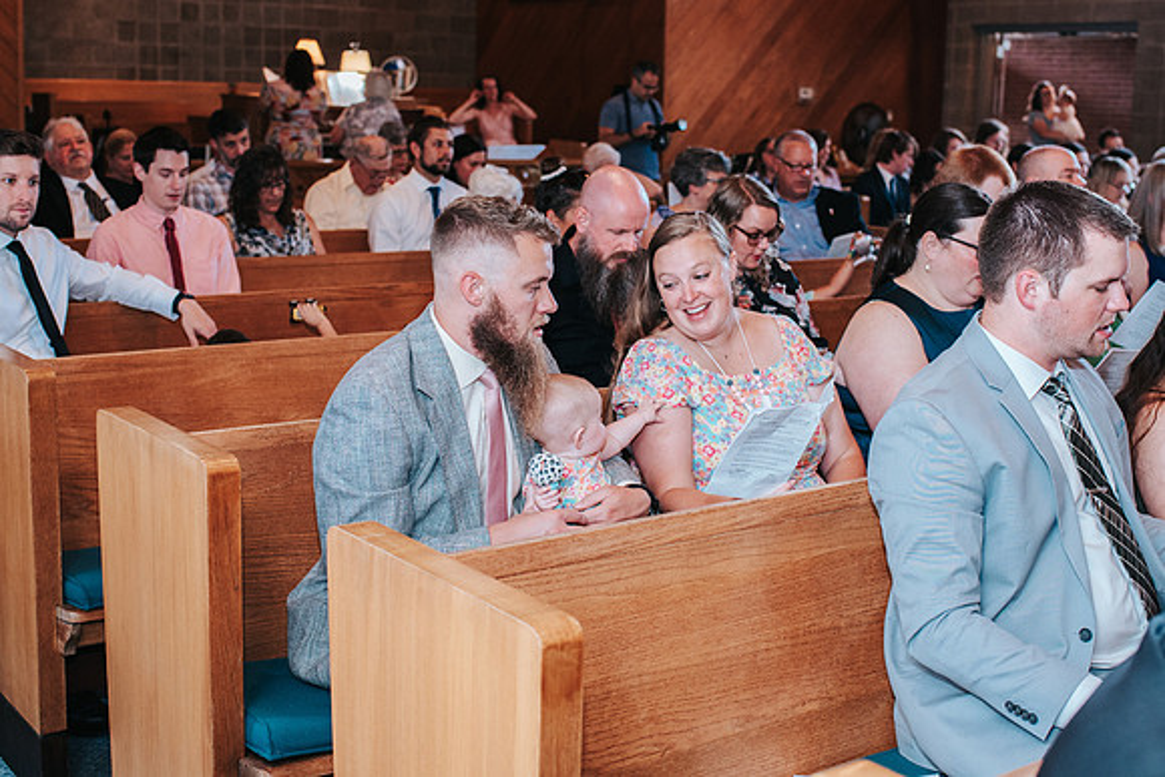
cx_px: 580
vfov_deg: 27.7
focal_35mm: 49
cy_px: 334
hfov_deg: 40.6
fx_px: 1574
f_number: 3.2
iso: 1000
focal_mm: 35
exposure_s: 1/125
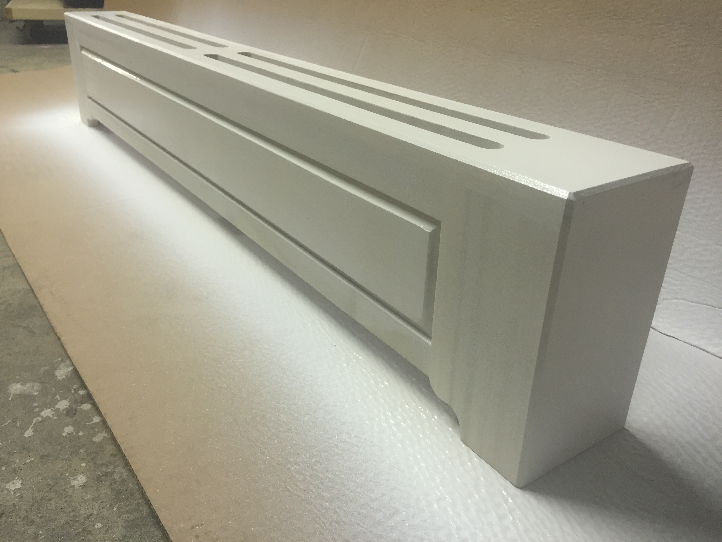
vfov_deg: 48.2
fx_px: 605
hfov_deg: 61.7
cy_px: 271
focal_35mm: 29
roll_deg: -1.6
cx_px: 361
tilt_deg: -25.4
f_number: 2.2
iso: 80
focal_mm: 4.15
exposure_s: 1/30
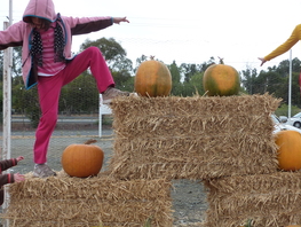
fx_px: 357
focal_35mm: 41
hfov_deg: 45.7
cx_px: 166
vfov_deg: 35.2
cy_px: 104
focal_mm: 4.4
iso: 125
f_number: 4
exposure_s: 1/200
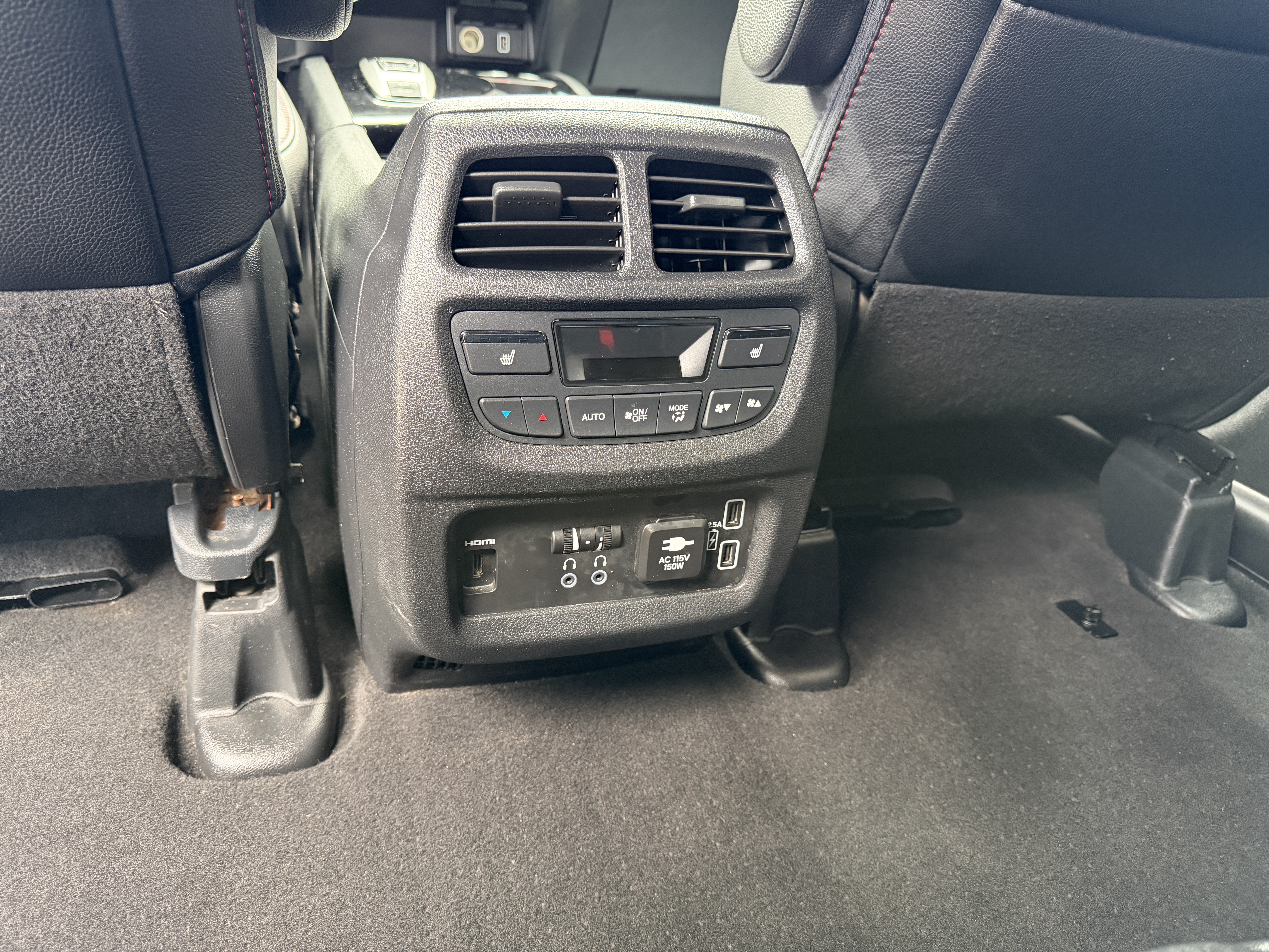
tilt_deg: -26.0
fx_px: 880
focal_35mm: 24
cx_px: 634
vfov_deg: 56.8
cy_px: 476
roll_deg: -7.7
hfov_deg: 71.6
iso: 500
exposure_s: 1/60
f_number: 1.78
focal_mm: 6.76
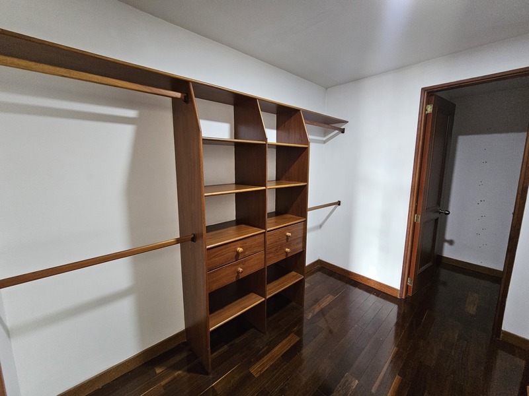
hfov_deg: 106.2
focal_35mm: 13
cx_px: 264
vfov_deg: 89.9
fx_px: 199
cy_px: 198
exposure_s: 1/30
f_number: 2.2
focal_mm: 2.2
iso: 640
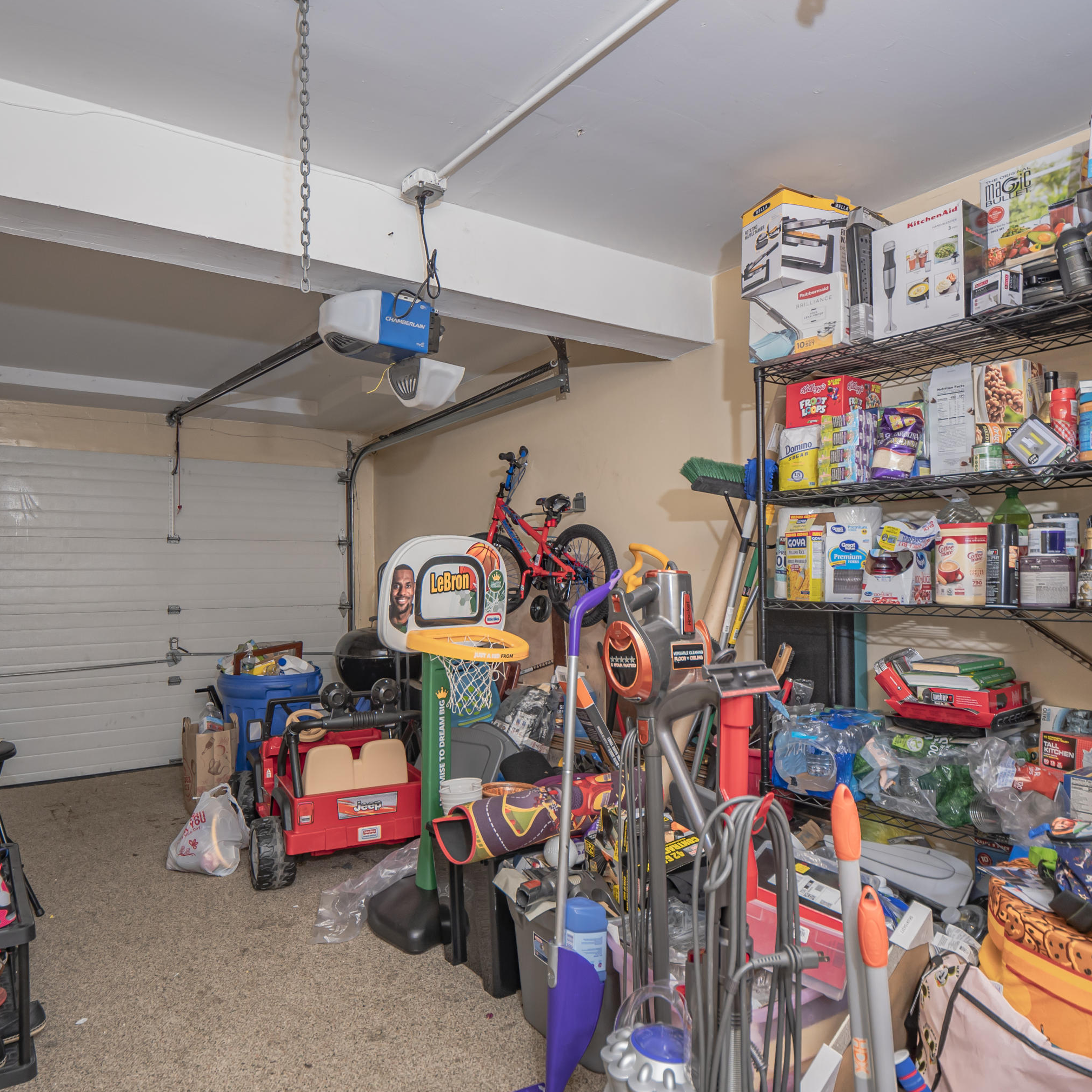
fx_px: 749
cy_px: 567
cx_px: 460
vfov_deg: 72.1
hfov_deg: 71.7
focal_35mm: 21
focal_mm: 8
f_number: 2.8
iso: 200
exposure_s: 1/60
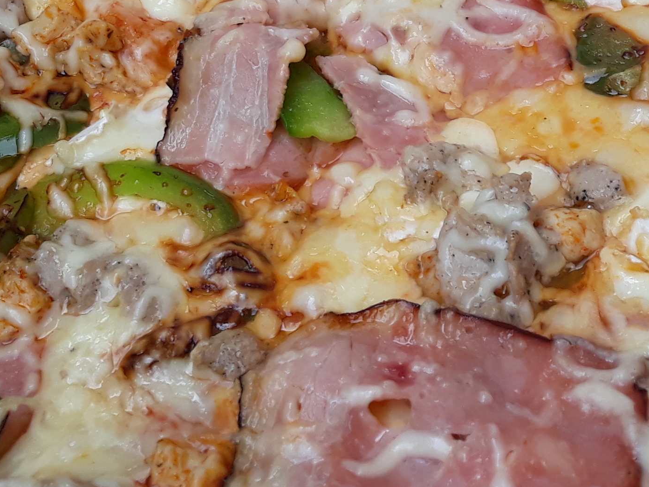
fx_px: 1500
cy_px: -27
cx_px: 326
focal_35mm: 80
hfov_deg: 24.4
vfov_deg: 17.9
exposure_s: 1/340
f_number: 1.7
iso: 40
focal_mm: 3.71
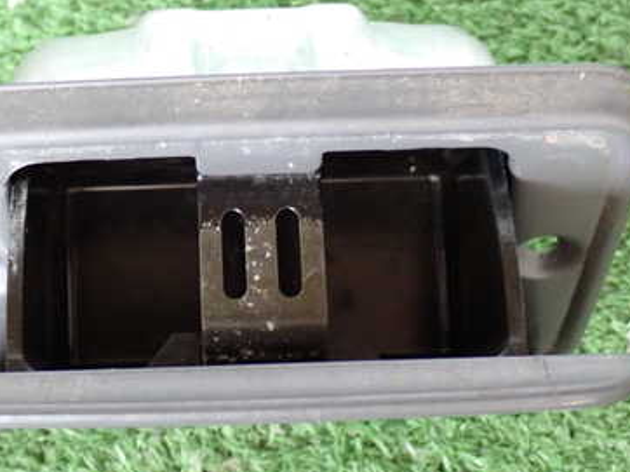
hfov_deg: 26.6
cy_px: 235
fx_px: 1328
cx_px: 230
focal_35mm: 73
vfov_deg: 20.1
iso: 640
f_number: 2.9
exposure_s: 1/40
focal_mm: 7.84
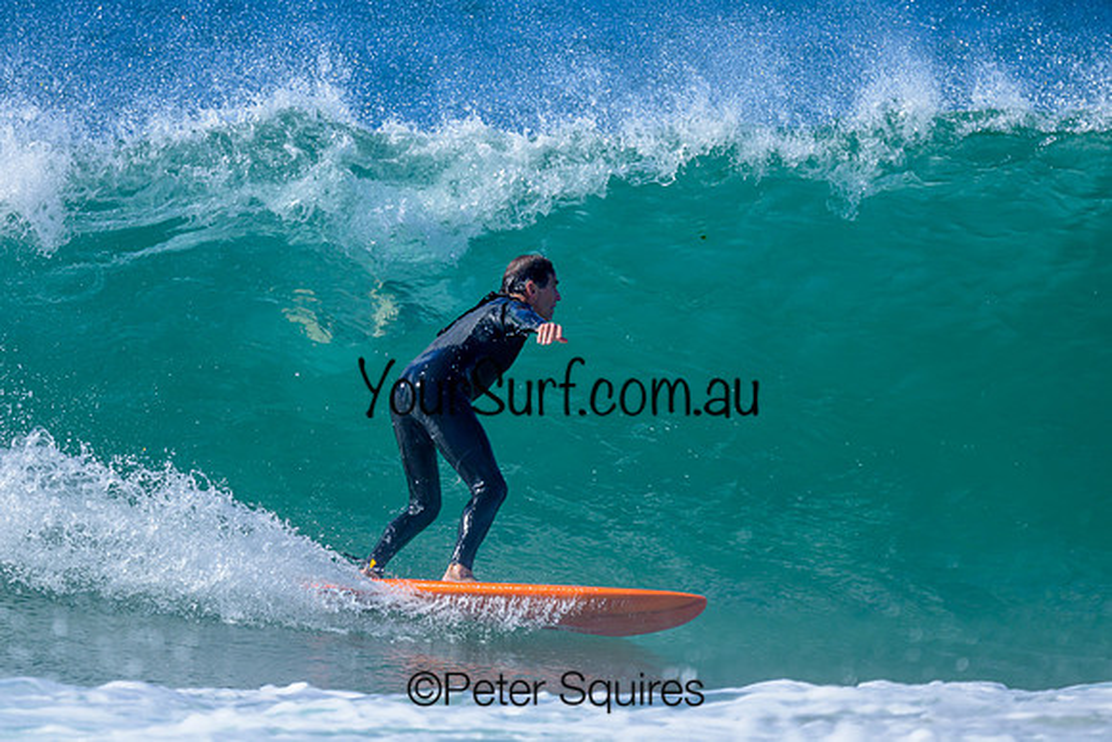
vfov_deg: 1.3
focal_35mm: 1050
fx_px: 32441
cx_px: 382
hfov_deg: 2.0
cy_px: 255
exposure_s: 1/2000
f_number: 6.3
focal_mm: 800
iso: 400
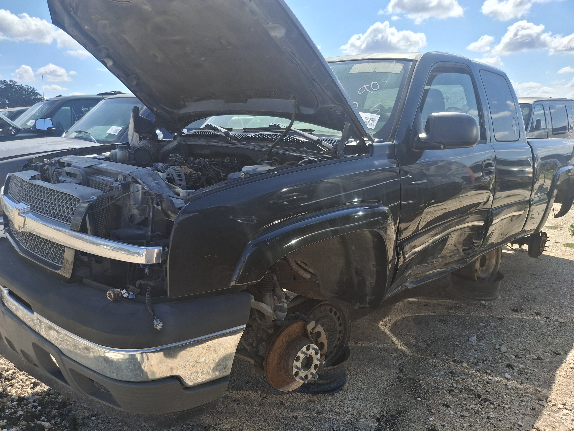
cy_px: 216
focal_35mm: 25
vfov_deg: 54.9
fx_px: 415
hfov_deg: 69.4
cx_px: 287
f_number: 1.8
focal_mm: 4.69
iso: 32
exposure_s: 1/1506
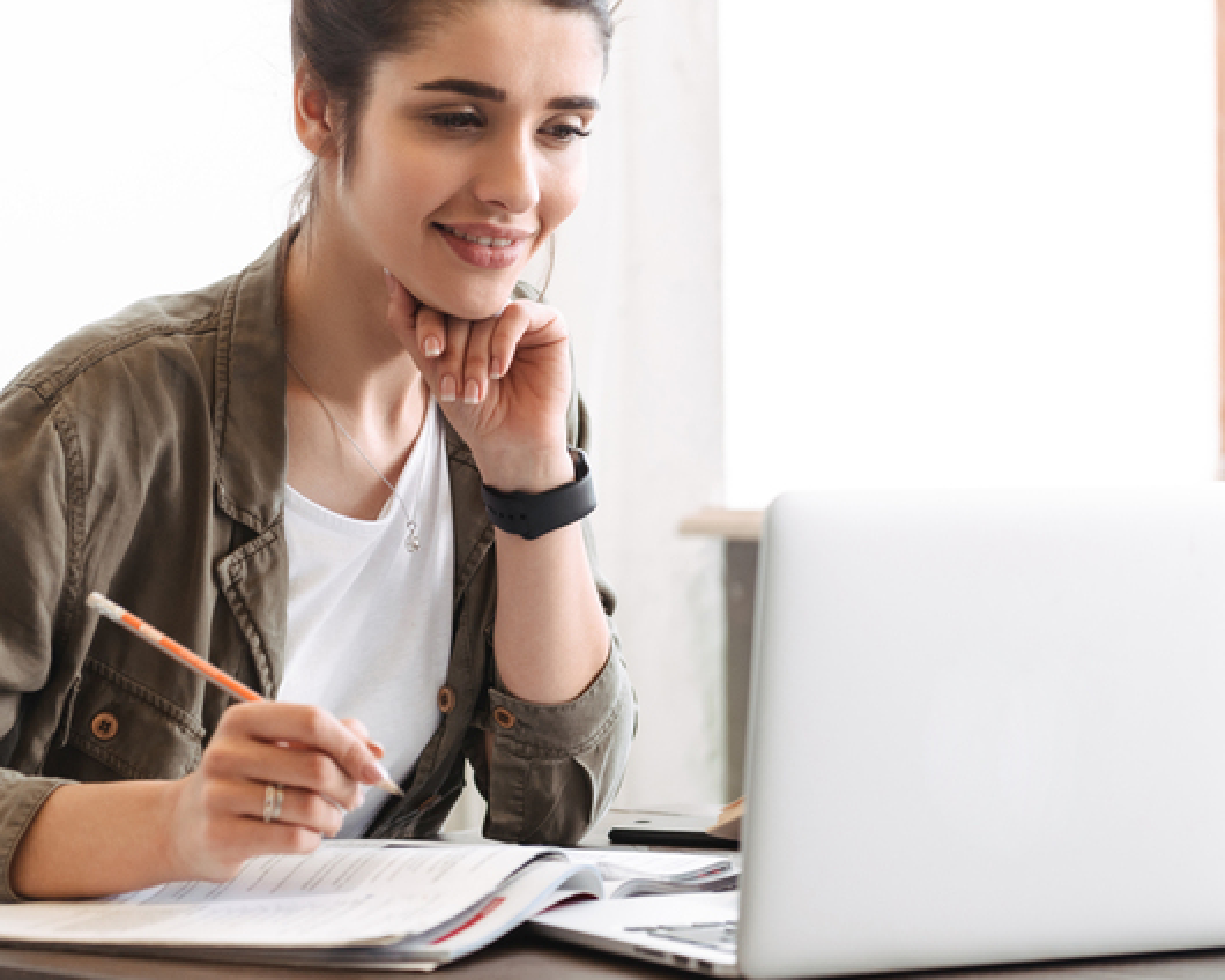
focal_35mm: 124
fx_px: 4496
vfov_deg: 12.4
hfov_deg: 15.5
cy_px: 348
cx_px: 444
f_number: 3.2
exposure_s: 1/200
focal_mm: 70
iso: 400
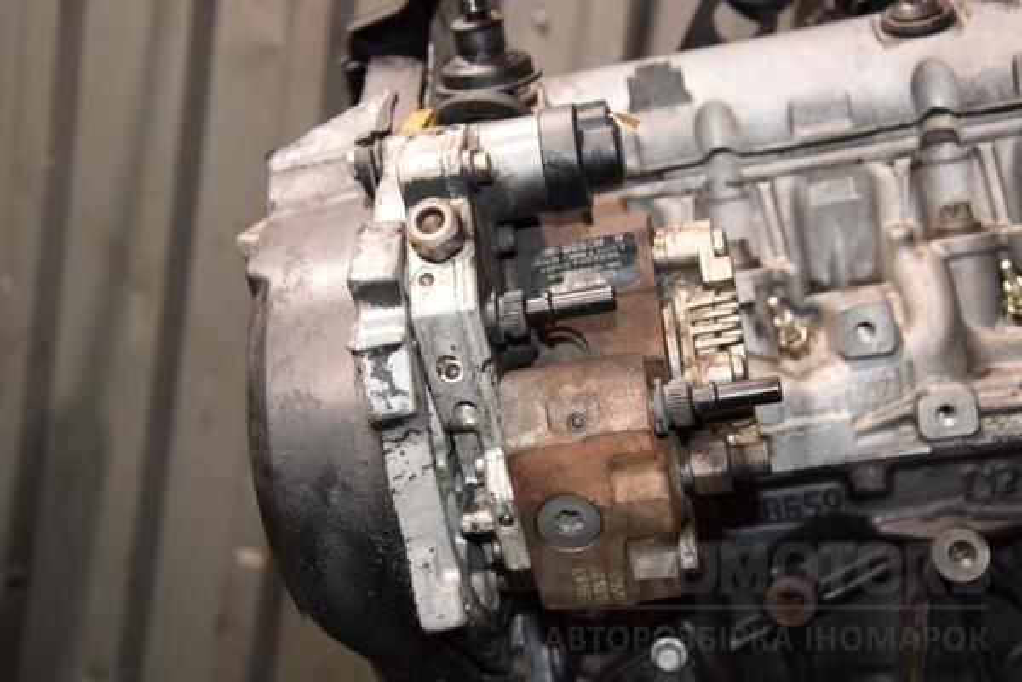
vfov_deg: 25.8
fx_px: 1490
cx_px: 511
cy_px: 341
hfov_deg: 37.9
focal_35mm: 52
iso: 1600
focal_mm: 35
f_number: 5.6
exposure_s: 1/60
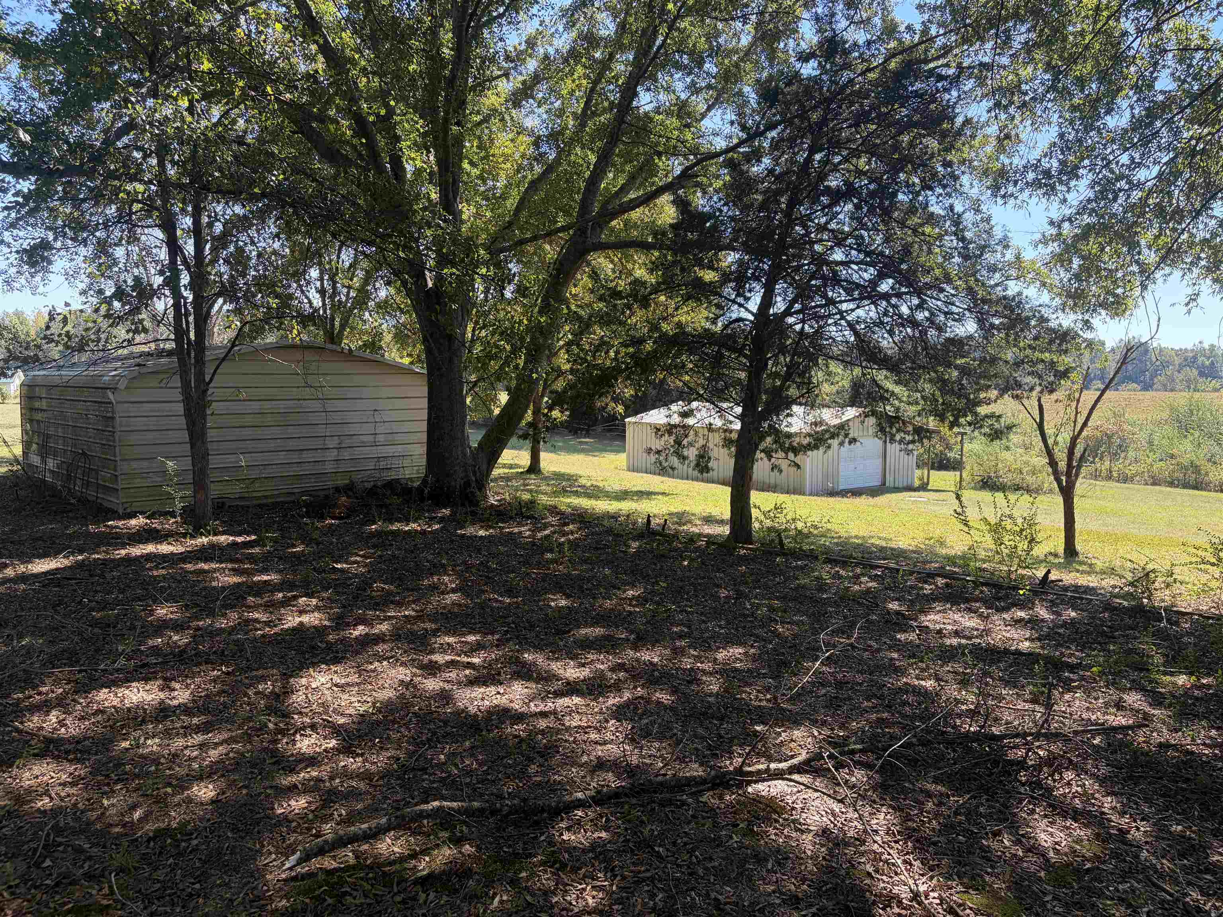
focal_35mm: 26
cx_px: 612
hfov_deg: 67.3
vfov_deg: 53.1
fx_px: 919
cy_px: 458
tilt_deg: -3.4
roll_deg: +0.8
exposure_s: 1/647
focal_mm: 5.96
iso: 64
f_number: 1.6
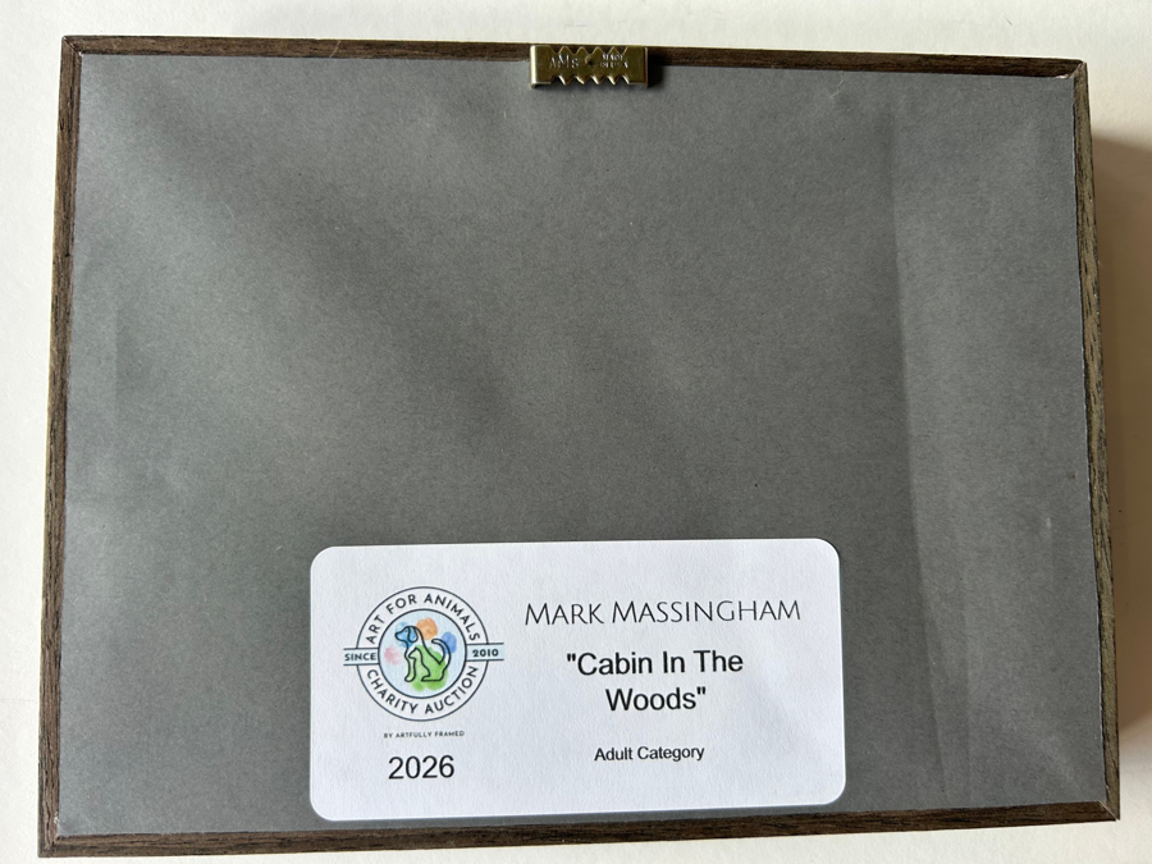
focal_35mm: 26
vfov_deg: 53.1
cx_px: 576
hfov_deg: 67.3
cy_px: 432
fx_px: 865
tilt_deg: -85.6
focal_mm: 5.7
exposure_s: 1/120
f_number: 1.5
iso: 40
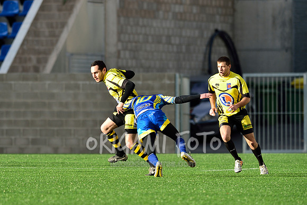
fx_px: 3582
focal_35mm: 420
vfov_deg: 3.3
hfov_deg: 4.9
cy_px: 102
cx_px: 154
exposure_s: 1/1250
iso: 800
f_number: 5
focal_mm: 420
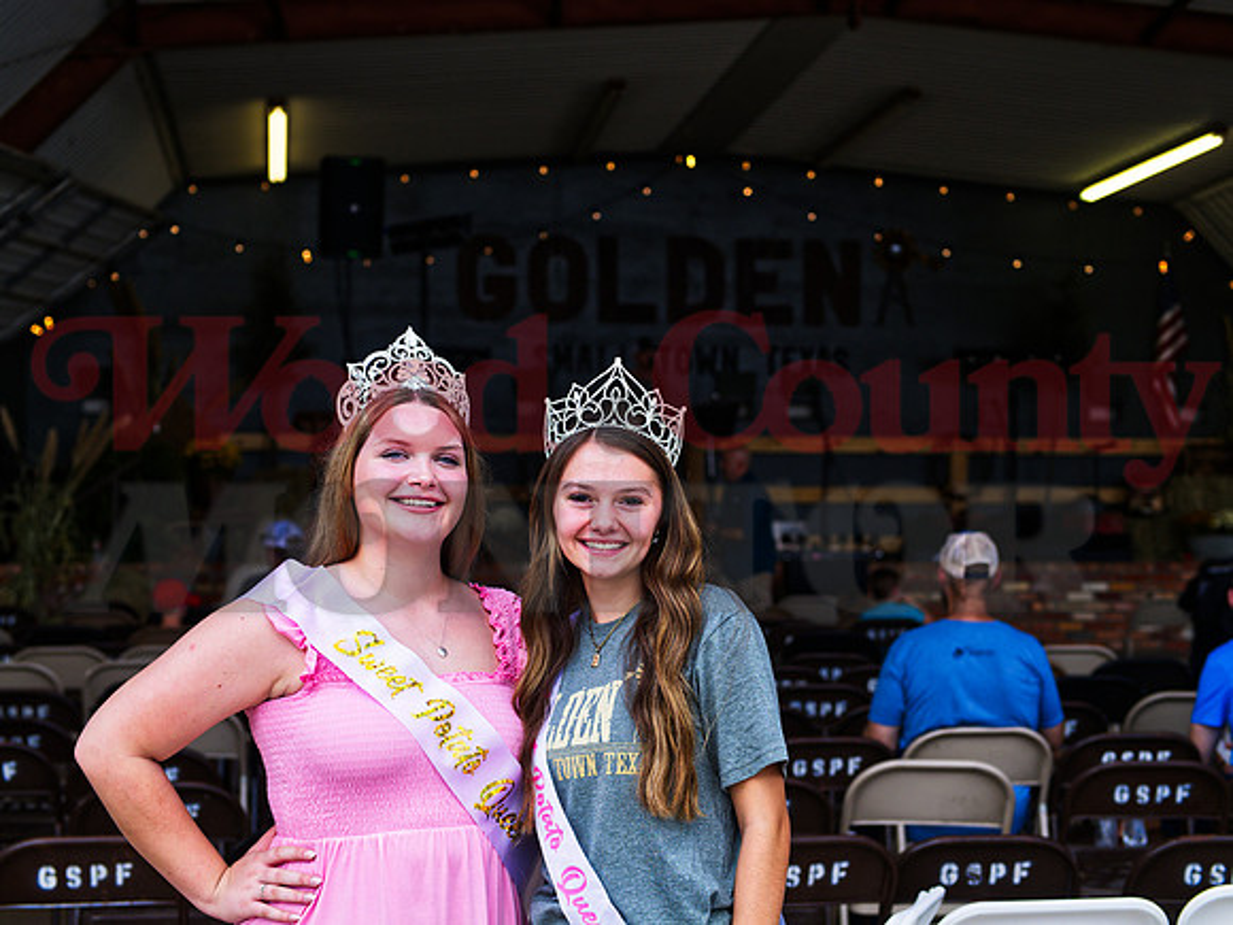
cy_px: 462
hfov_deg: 22.8
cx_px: 616
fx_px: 3063
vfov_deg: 17.2
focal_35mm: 86
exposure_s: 1/160
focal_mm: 43
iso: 100
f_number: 3.5
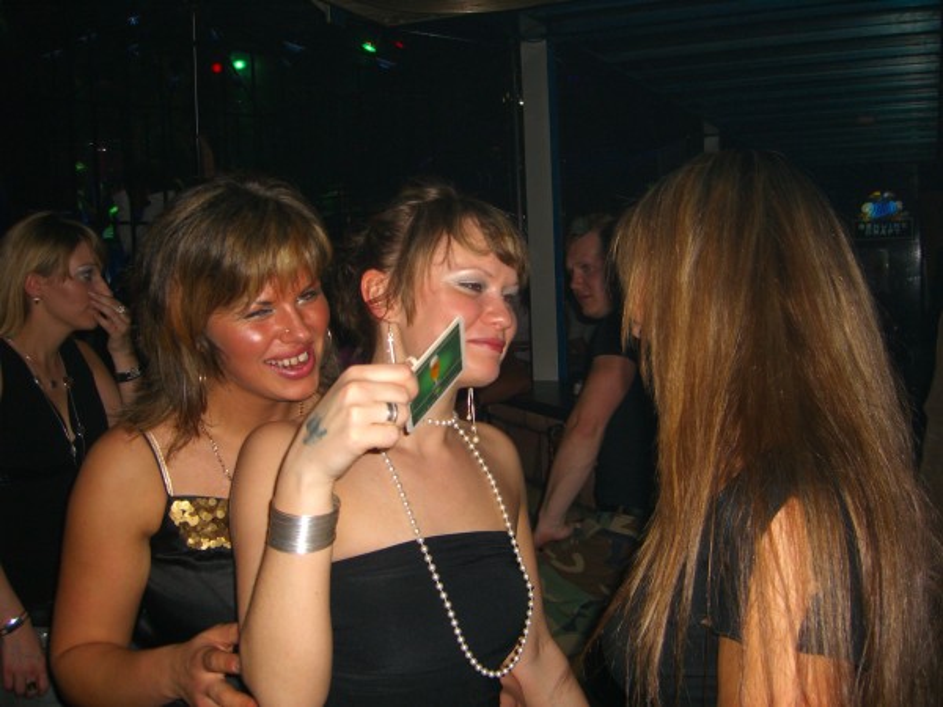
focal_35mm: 38
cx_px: 472
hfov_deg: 49.0
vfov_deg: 37.7
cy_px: 354
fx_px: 1035
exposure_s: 1/60
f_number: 2.8
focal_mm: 7.9
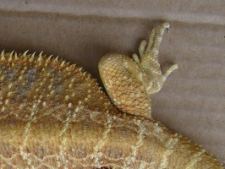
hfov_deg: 19.3
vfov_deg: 14.7
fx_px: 651
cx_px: 21
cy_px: 151
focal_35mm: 100
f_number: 2.8
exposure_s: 1/250
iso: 80
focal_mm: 5.8
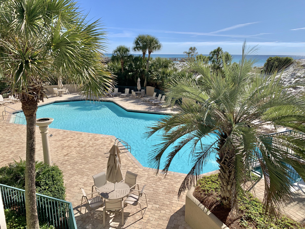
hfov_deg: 67.3
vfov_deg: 53.1
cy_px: 114
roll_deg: -0.2
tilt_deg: -14.0
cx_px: 152
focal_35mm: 26
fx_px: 229
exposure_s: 1/2915
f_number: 1.8
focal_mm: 4.25
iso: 25
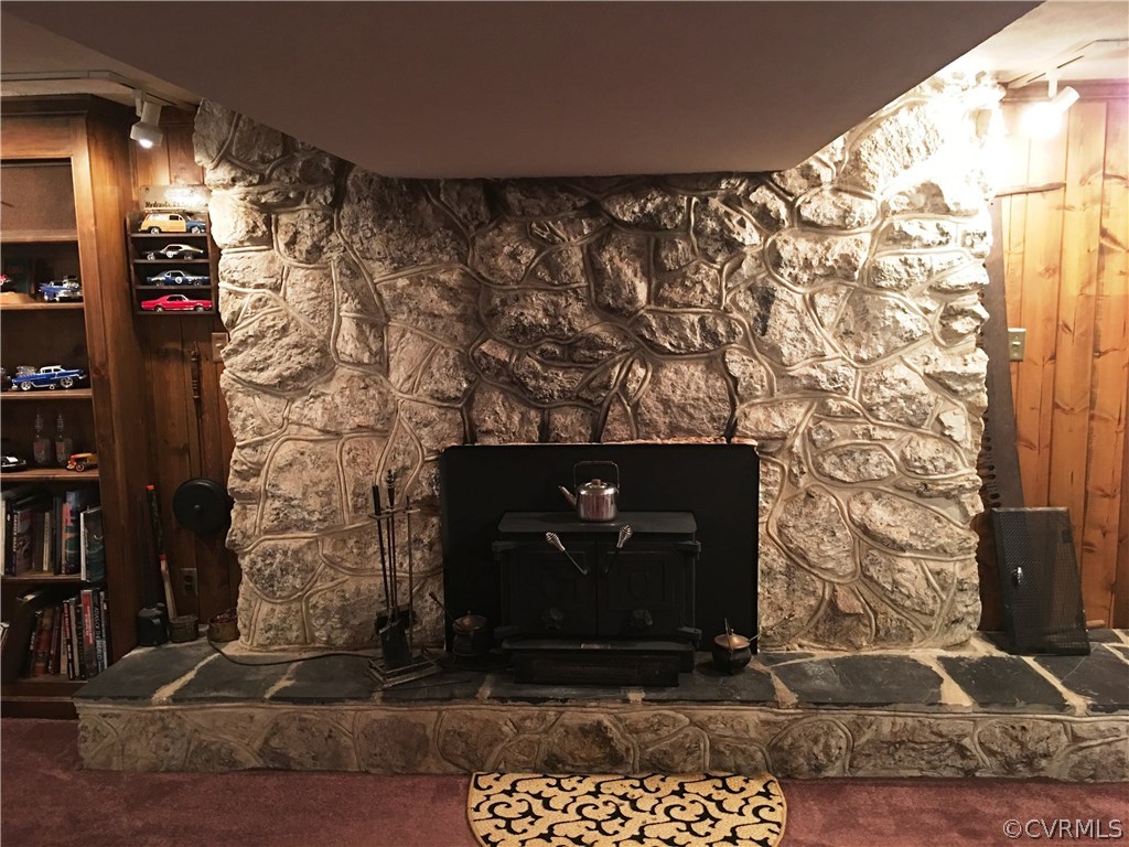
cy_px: 424
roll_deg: +0.7
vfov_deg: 48.2
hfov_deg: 61.7
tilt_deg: -7.9
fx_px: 946
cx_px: 564
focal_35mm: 29
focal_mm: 4.15
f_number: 2.2
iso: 50
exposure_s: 1/4
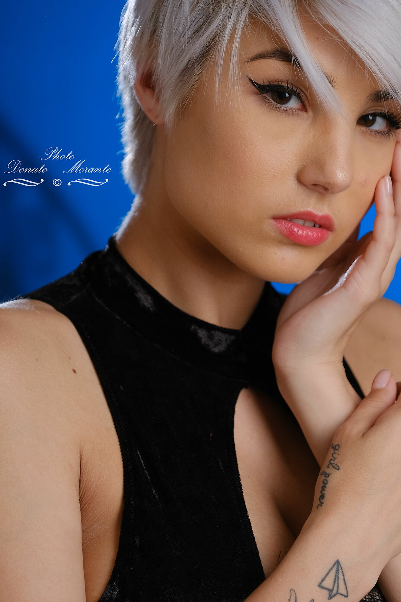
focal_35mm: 108
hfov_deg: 12.7
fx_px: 1805
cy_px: 319
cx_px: 280
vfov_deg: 18.9
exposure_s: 1/100
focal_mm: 48.5
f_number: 3.6
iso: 250
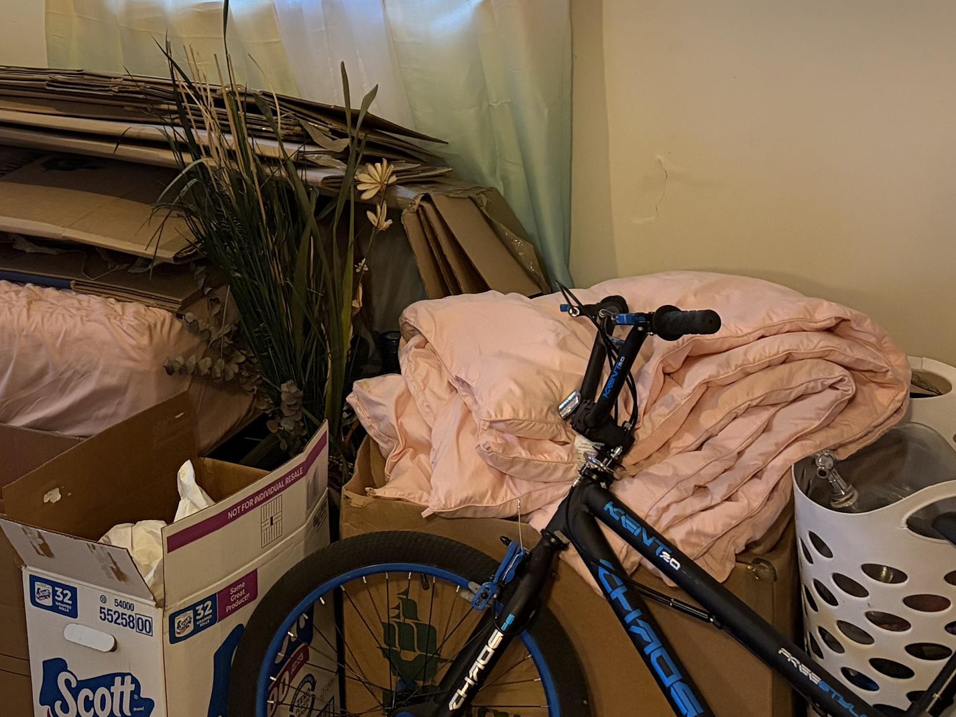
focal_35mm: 56
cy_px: 37
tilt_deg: -8.1
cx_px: 140
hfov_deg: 33.0
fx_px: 1547
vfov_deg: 25.1
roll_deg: +3.8
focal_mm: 5.96
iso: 500
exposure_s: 1/40
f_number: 1.6
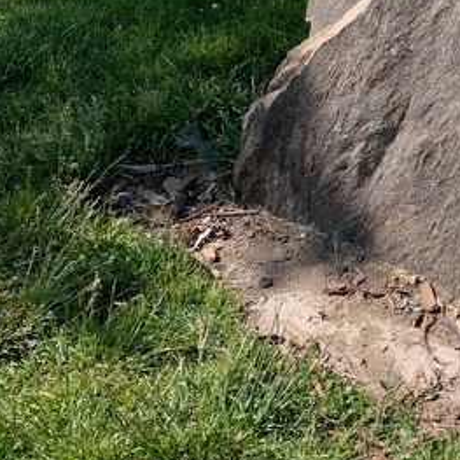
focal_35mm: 70
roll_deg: +2.2
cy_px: -215
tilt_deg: -13.1
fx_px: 1052
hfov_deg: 23.1
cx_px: 518
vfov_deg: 21.1
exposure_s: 1/1447
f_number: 1.8
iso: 25
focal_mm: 4.25
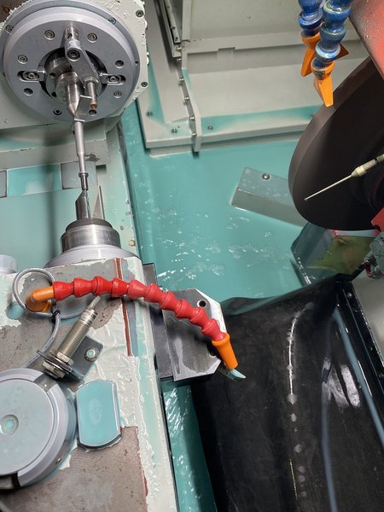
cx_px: 192
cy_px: 256
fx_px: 385
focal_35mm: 26
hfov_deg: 53.1
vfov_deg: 67.3
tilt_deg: -63.2
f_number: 1.8
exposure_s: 1/120
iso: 125
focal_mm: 4.25
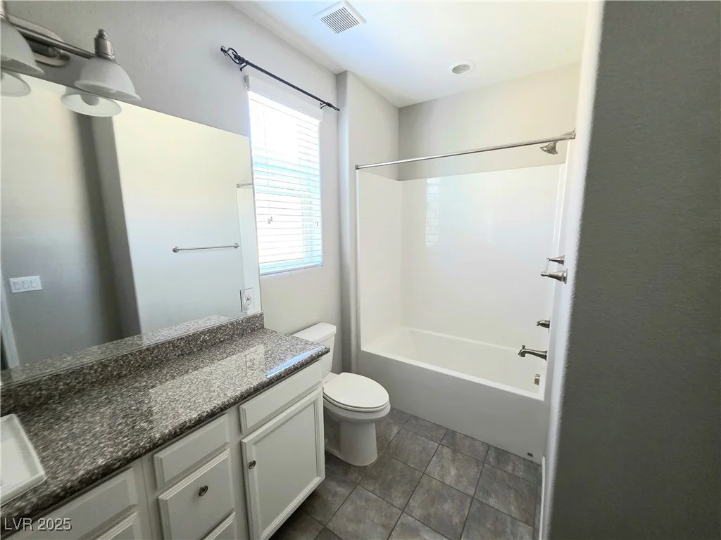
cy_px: 270
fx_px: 271
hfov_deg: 106.2
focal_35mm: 13
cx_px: 360
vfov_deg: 89.9
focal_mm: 2.2
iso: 250
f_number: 1.9
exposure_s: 1/60.2
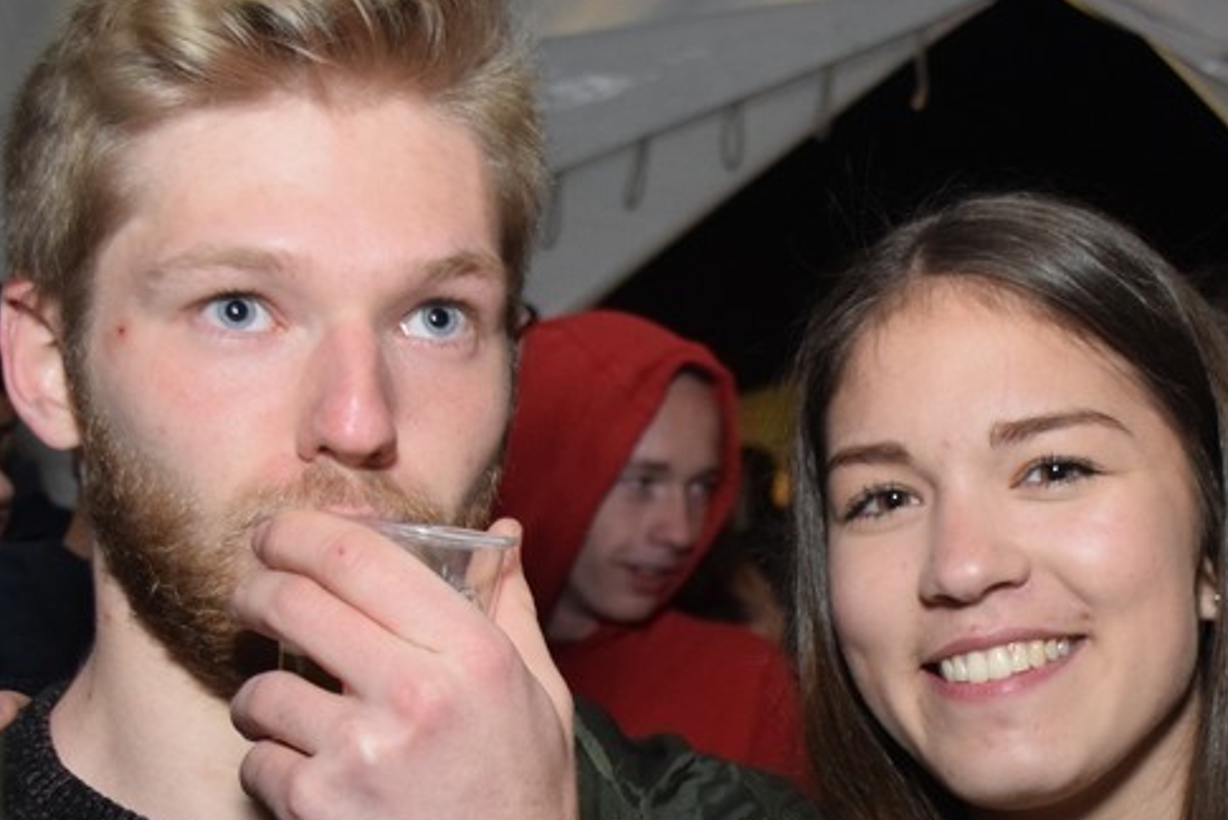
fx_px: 2560
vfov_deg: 17.9
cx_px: 991
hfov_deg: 26.5
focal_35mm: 75
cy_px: 736
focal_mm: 24
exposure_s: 1/60
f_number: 4
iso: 1600
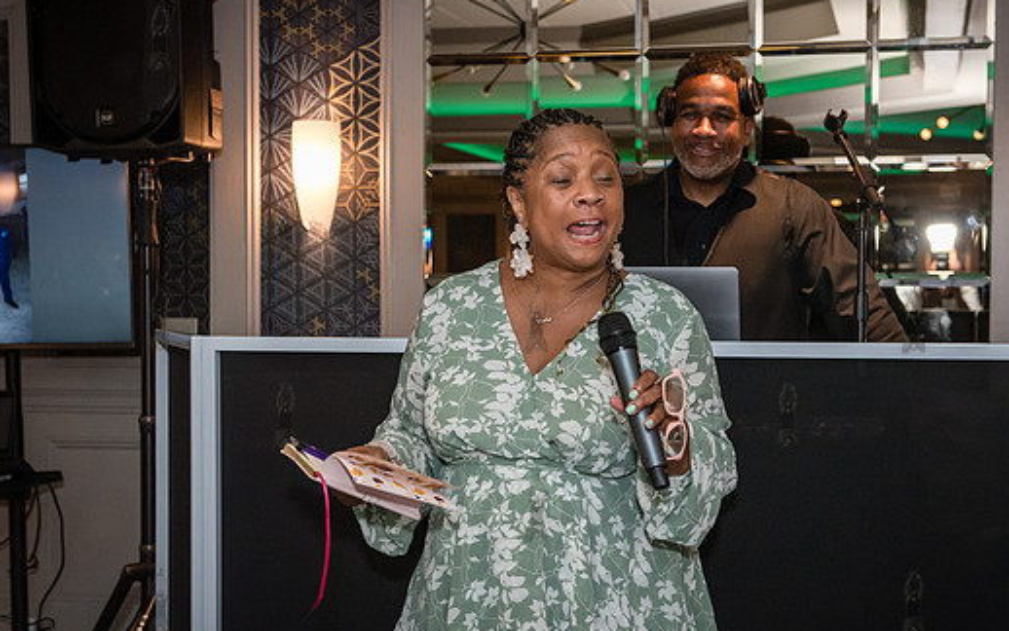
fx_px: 1733
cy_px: 340
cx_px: 529
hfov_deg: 32.5
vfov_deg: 20.6
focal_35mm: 63
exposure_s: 1/200
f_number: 4
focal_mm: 45
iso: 1600
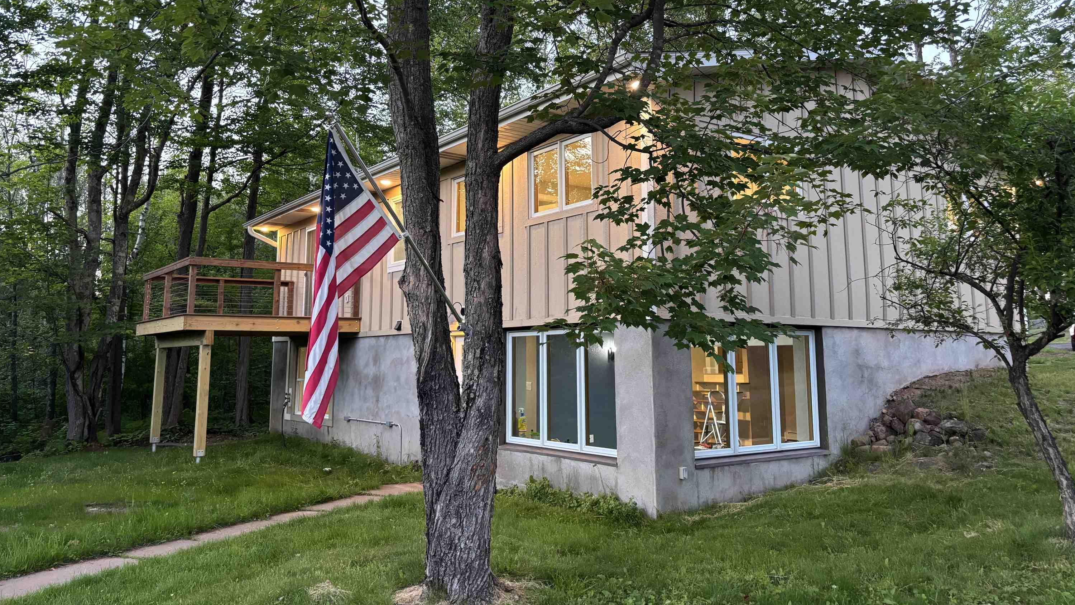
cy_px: 239
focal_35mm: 29
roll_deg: -0.2
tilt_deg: +8.5
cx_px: 528
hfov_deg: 66.1
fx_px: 827
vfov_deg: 40.0
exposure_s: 1/60
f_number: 1.6
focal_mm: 5.96
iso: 400
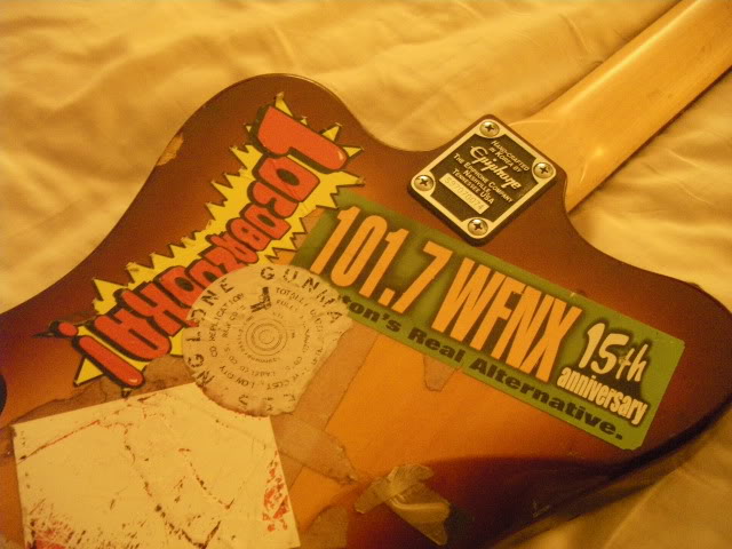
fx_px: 1184
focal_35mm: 56
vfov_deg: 26.1
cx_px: 366
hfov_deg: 34.3
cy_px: 274
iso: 800
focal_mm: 9.3
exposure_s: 1/10
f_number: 3.7
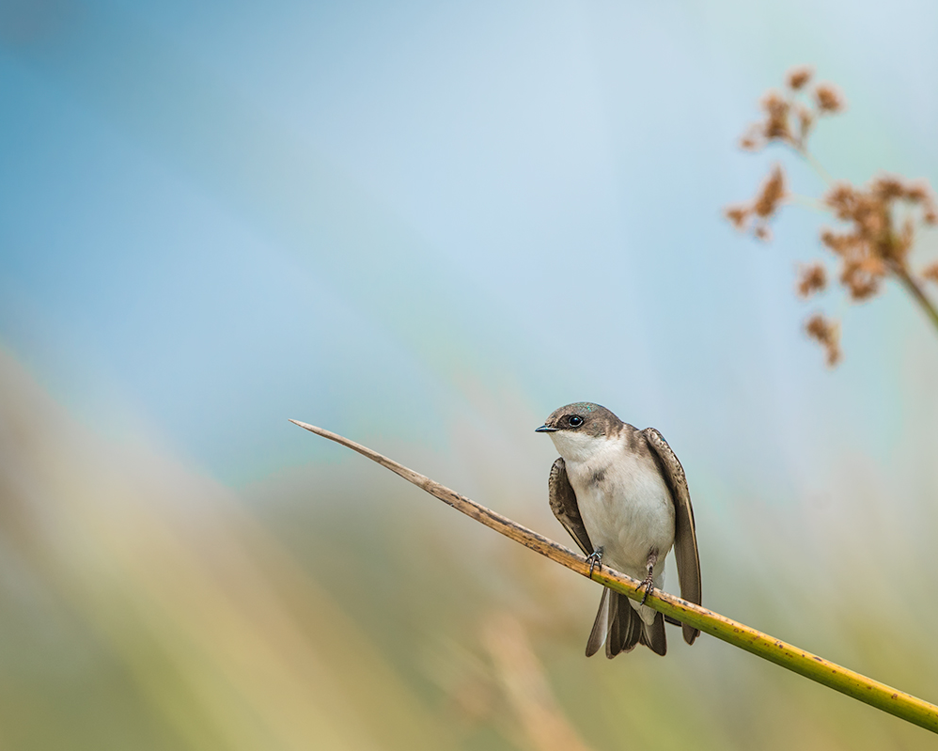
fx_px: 18800
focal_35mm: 677
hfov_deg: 2.9
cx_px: 512
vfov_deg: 2.3
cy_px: 376
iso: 500
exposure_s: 1/1250
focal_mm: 600
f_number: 7.1
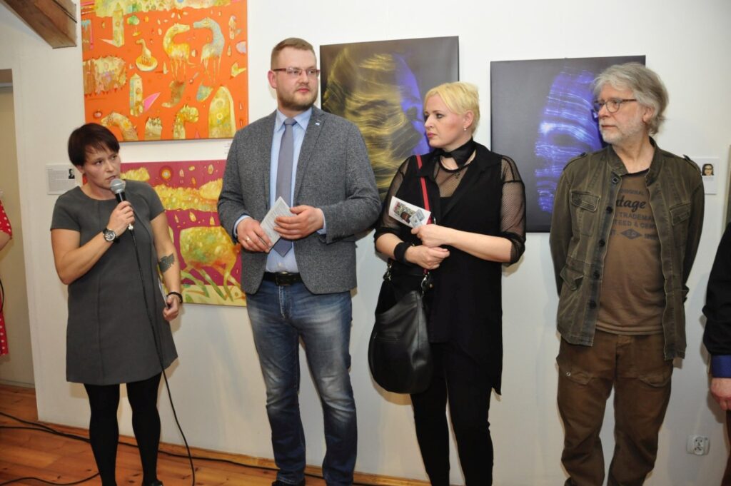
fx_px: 548
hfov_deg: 67.4
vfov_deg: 47.9
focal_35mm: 27
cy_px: 243
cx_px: 366
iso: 1000
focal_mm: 18
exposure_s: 1/125
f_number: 3.5
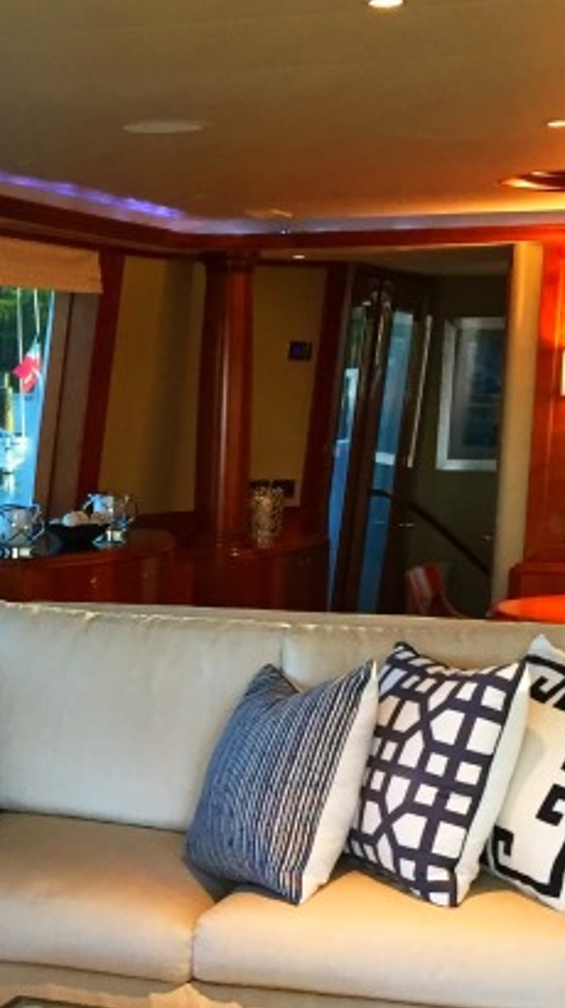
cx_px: -69
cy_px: 865
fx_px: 2108
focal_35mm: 79
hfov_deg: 14.9
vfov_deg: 26.2
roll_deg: -1.3
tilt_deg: -12.0
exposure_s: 1/30
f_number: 2.2
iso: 100
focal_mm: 4.15
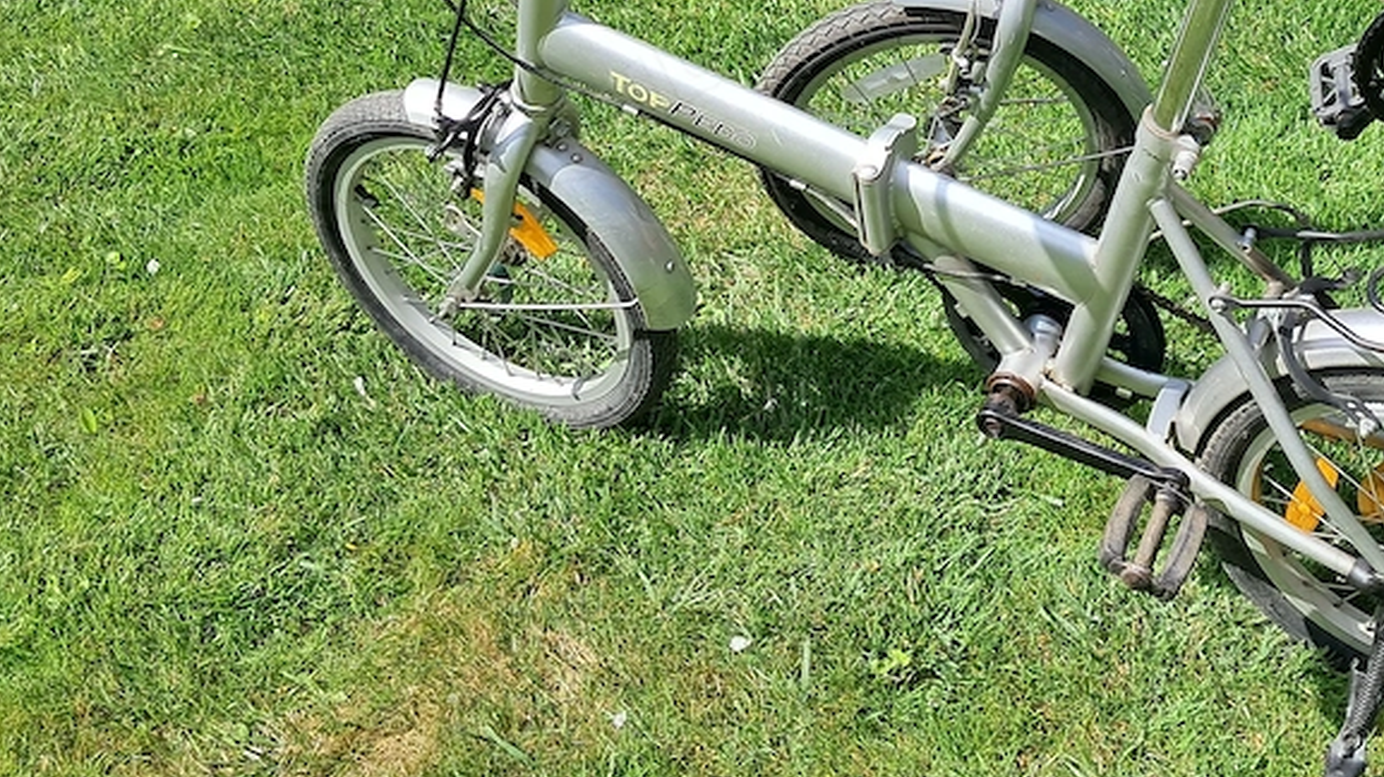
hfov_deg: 39.4
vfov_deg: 22.7
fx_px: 1871
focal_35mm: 51
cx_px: 1060
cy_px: 38
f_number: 1.8
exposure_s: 1/494
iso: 50
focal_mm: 4
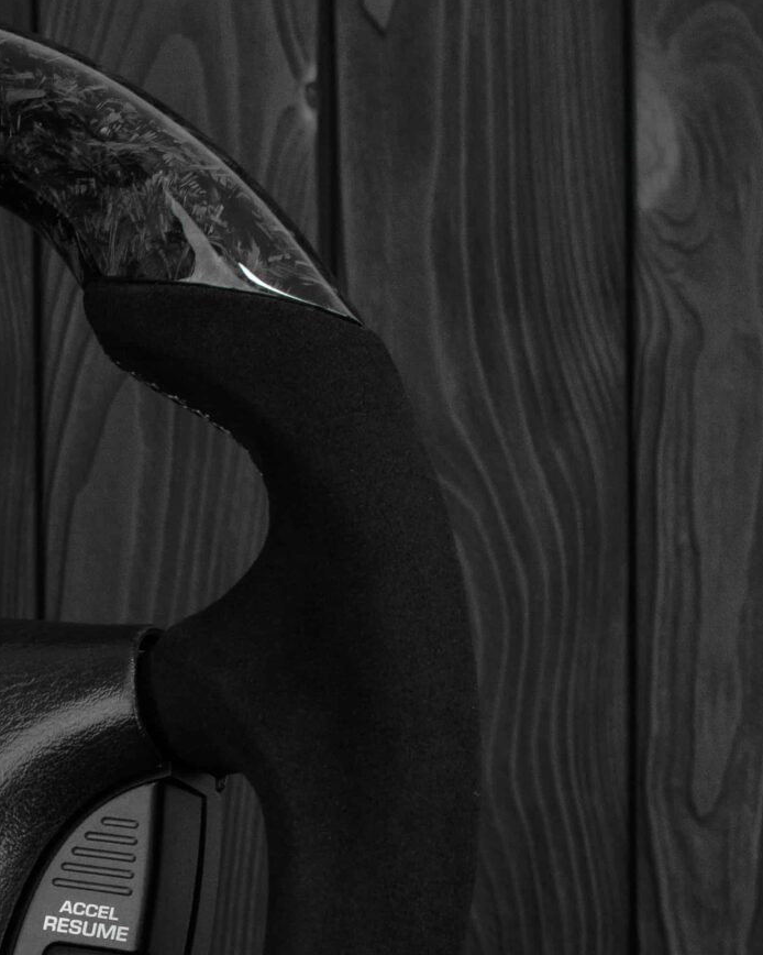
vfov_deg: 13.1
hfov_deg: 10.3
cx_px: -399
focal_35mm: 145
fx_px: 4105
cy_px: 908
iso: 500
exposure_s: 1/125
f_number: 6.3
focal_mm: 35
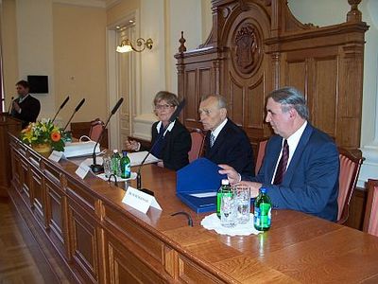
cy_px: 142
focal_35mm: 34
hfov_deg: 54.0
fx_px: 371
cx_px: 189
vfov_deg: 41.8
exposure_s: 1/60
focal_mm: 5.6
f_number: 2.7
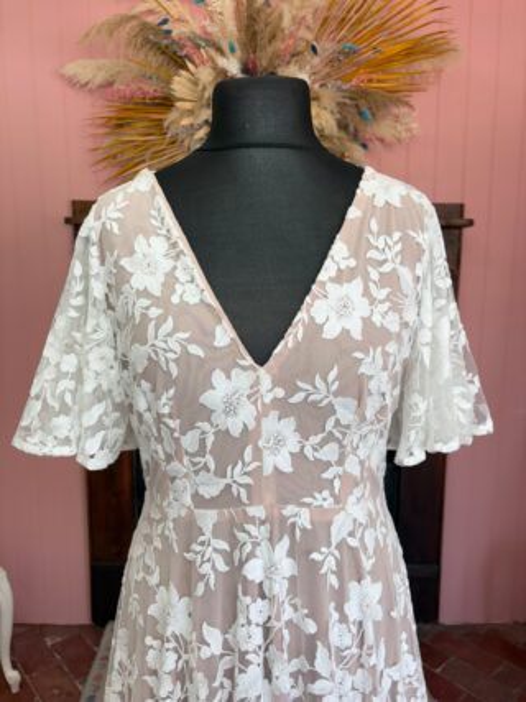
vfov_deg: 67.3
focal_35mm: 26
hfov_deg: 53.0
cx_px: 263
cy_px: 351
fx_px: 527
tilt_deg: -8.3
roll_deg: +1.0
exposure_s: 1/100
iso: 40
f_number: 1.6
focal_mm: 5.96
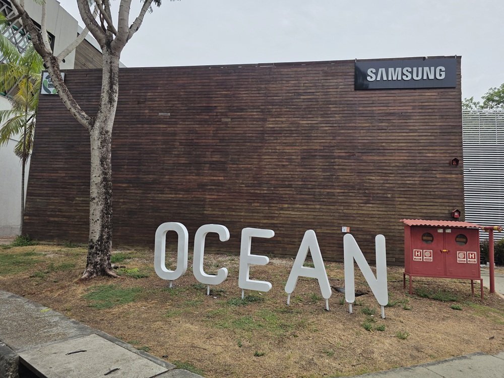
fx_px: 335
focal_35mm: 23
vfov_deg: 58.9
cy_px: 189
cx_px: 252
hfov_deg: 73.9
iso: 80
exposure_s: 1/3229
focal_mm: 6.3
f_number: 1.7
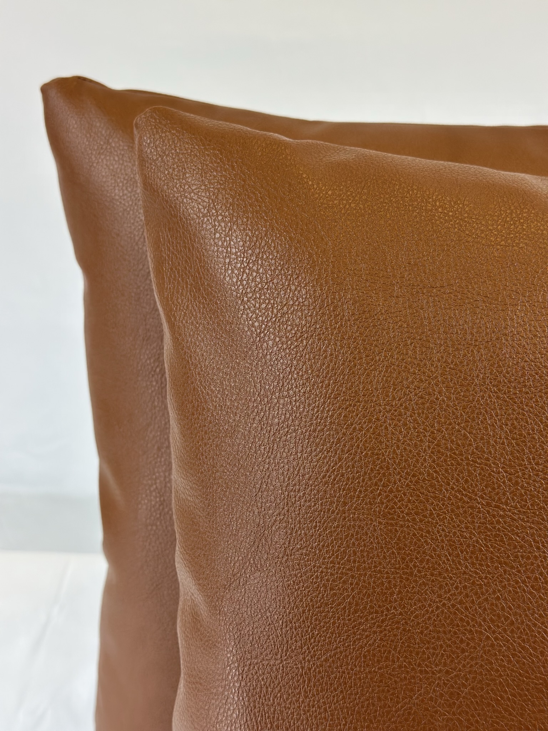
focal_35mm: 48
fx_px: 1013
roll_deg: -1.7
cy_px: 366
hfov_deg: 30.3
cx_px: 274
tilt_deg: -16.6
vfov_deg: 39.7
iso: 160
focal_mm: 6.86
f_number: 1.78
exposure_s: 1/120
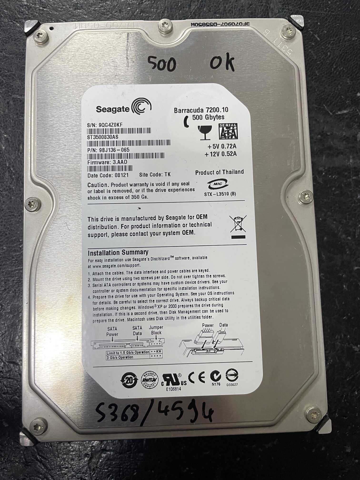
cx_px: 180
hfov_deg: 53.1
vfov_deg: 67.3
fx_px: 361
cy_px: 240
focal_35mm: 26
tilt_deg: -84.3
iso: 125
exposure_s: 1/50
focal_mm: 4.2
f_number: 1.6
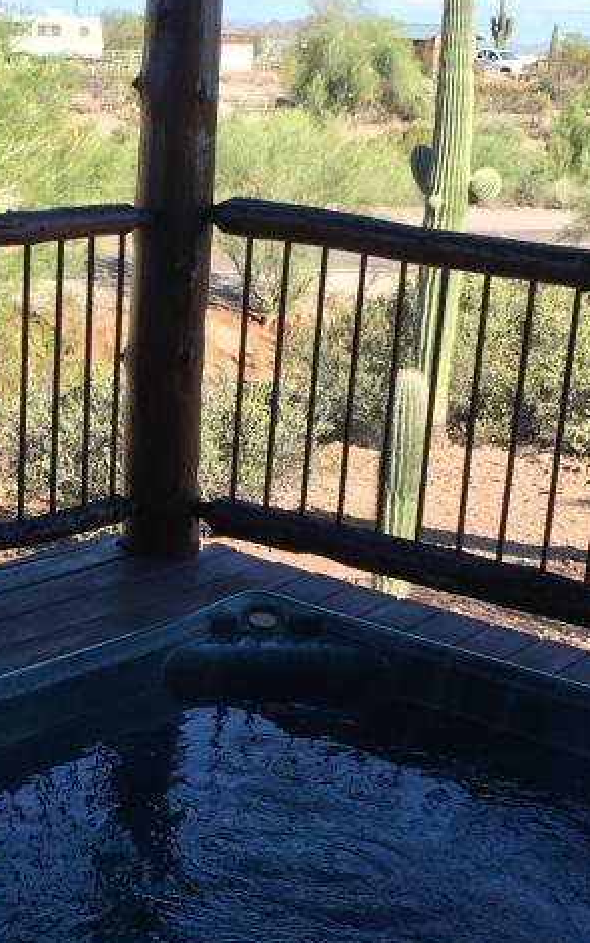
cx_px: 102
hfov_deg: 19.2
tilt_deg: -16.0
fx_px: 1723
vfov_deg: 30.6
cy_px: 520
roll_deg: -3.9
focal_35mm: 67
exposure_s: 1/791
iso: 32
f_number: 2.2
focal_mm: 4.15
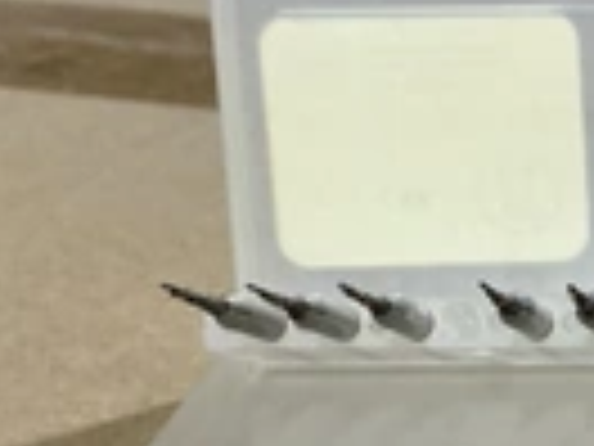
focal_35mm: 85
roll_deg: -2.2
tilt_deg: -22.7
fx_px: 1459
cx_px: 711
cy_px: 302
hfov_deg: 21.4
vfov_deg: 17.3
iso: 200
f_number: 1.8
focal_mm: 3
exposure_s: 1/60
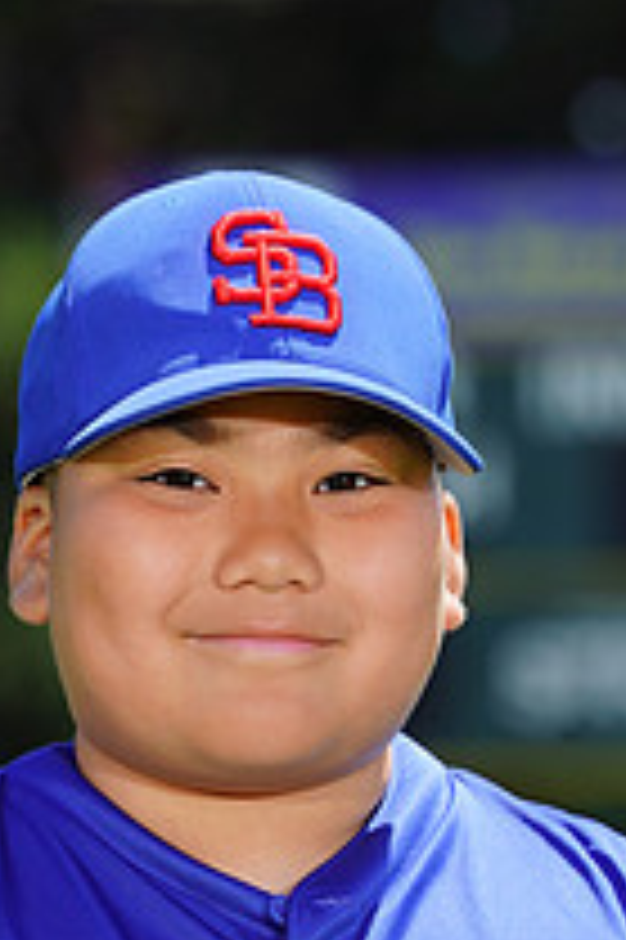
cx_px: 390
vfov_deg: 3.0
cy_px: 1142
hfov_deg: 2.0
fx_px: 17948
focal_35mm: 687
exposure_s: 1/250
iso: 100
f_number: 8
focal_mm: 247
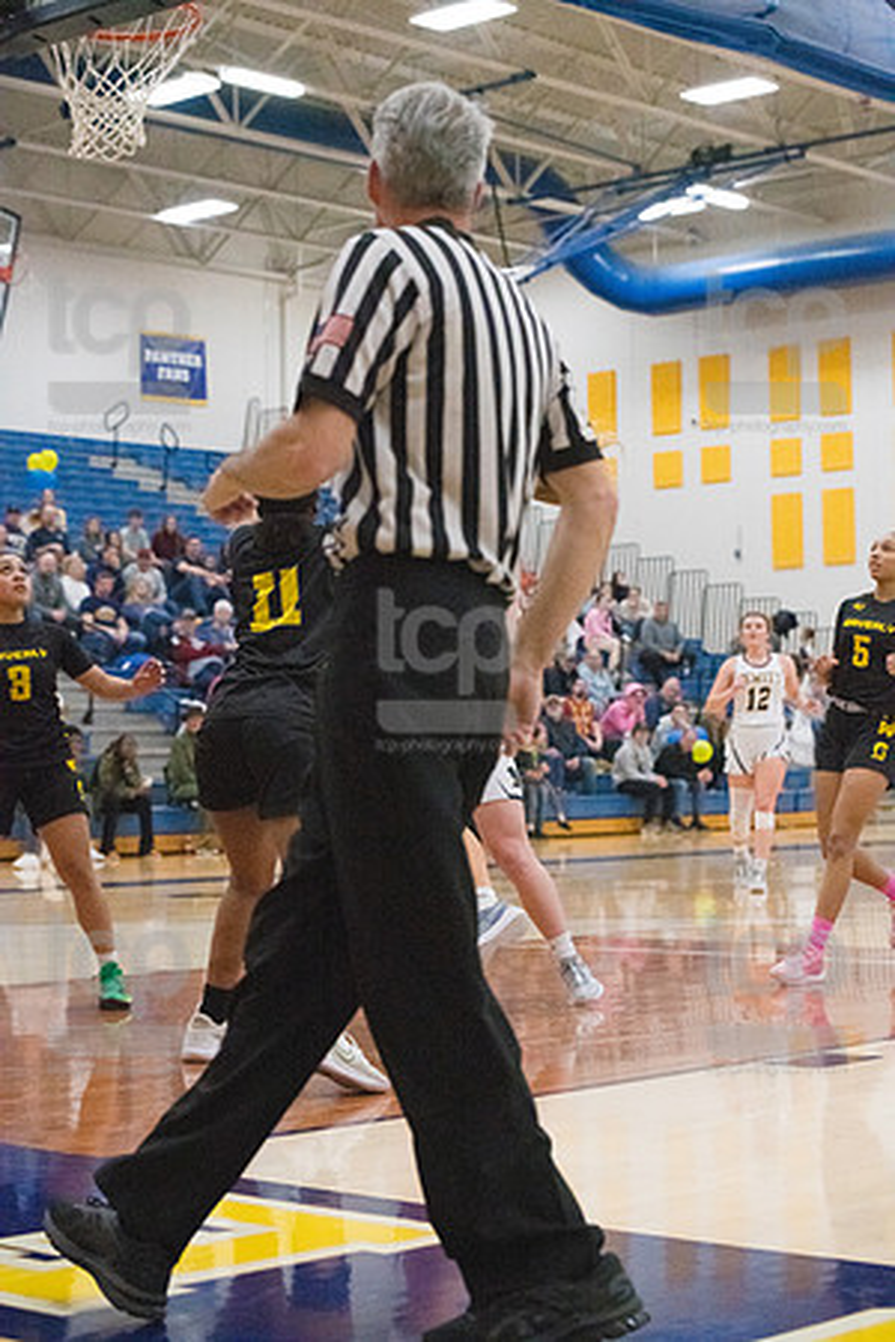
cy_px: 671
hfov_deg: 19.5
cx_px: 448
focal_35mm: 70
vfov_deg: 28.8
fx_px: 2610
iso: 10000
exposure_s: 1/1600
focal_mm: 70
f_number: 4.5
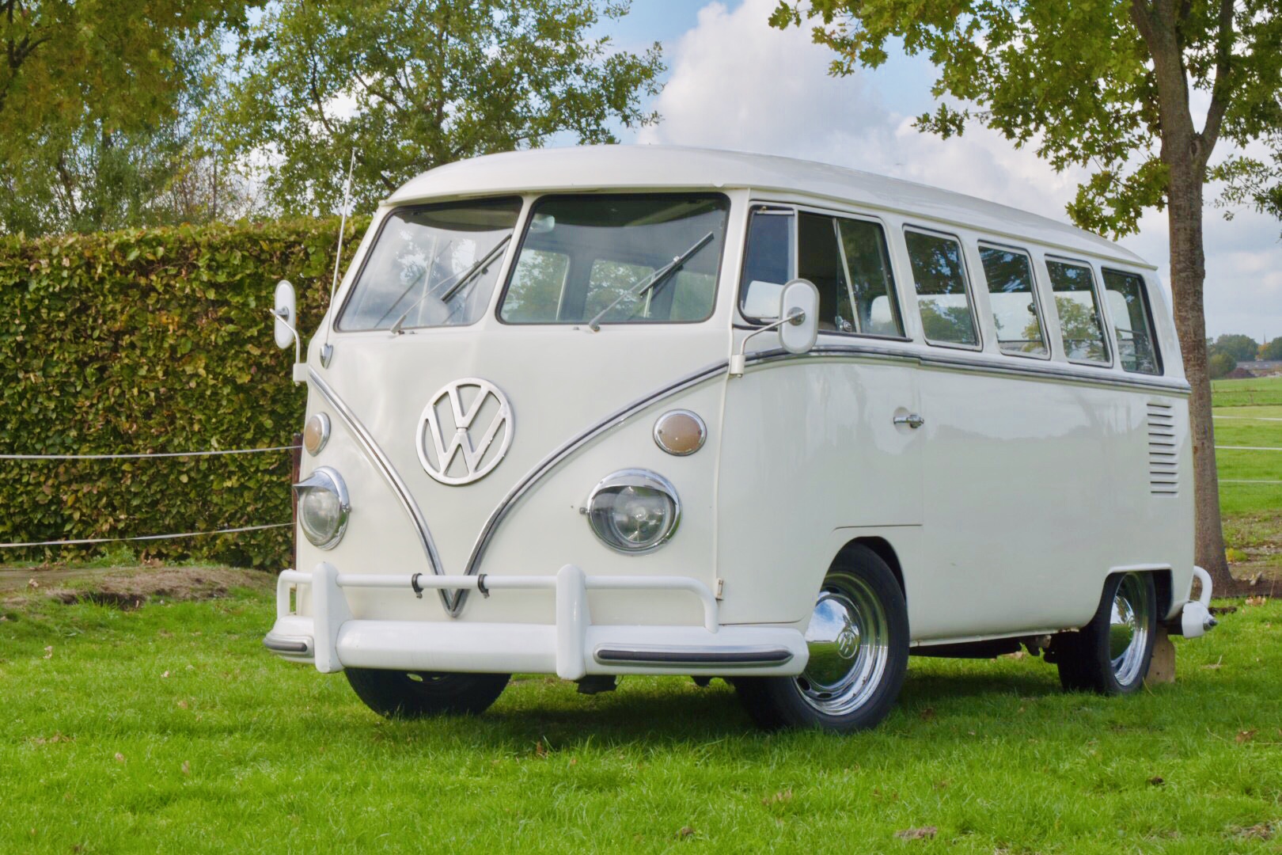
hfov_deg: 24.6
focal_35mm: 82
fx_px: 2938
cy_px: 428
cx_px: 641
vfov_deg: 16.6
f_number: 20
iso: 320
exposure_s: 1/125
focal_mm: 55
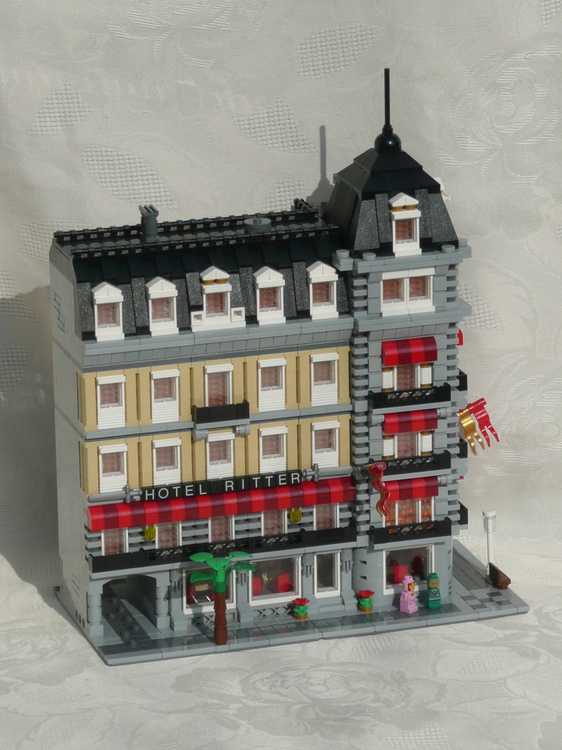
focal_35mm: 182
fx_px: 3941
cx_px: 281
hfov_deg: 8.2
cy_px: 356
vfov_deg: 10.9
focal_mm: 18.4
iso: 100
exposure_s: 1/400
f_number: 11
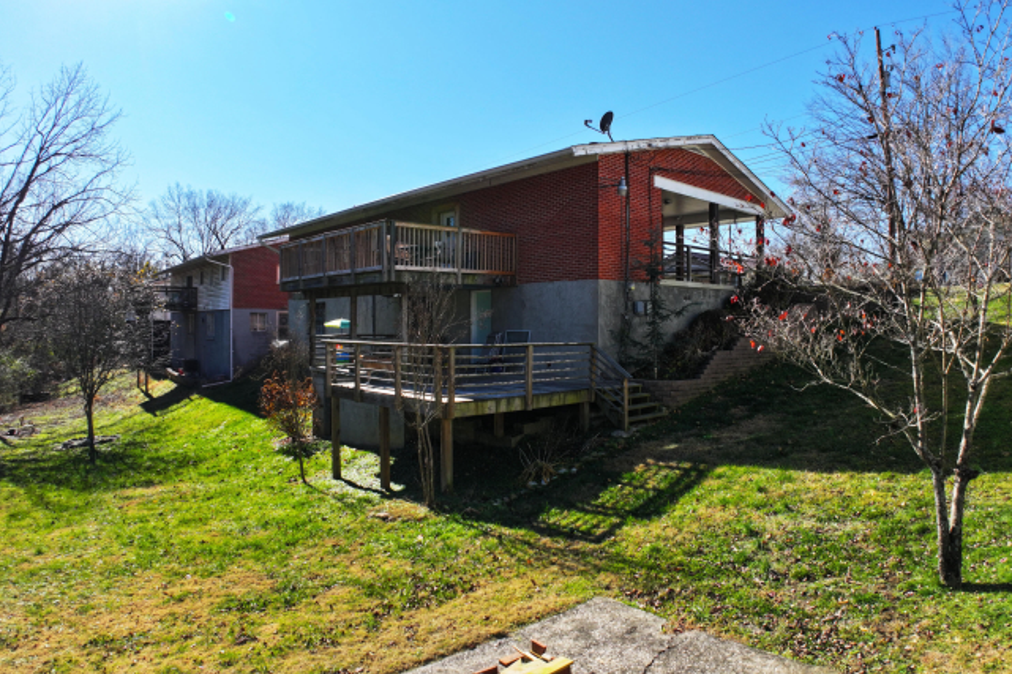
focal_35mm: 26
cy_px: 325
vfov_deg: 49.5
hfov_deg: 69.4
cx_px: 515
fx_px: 731
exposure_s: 1/2500
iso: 250
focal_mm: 12.29
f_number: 2.8
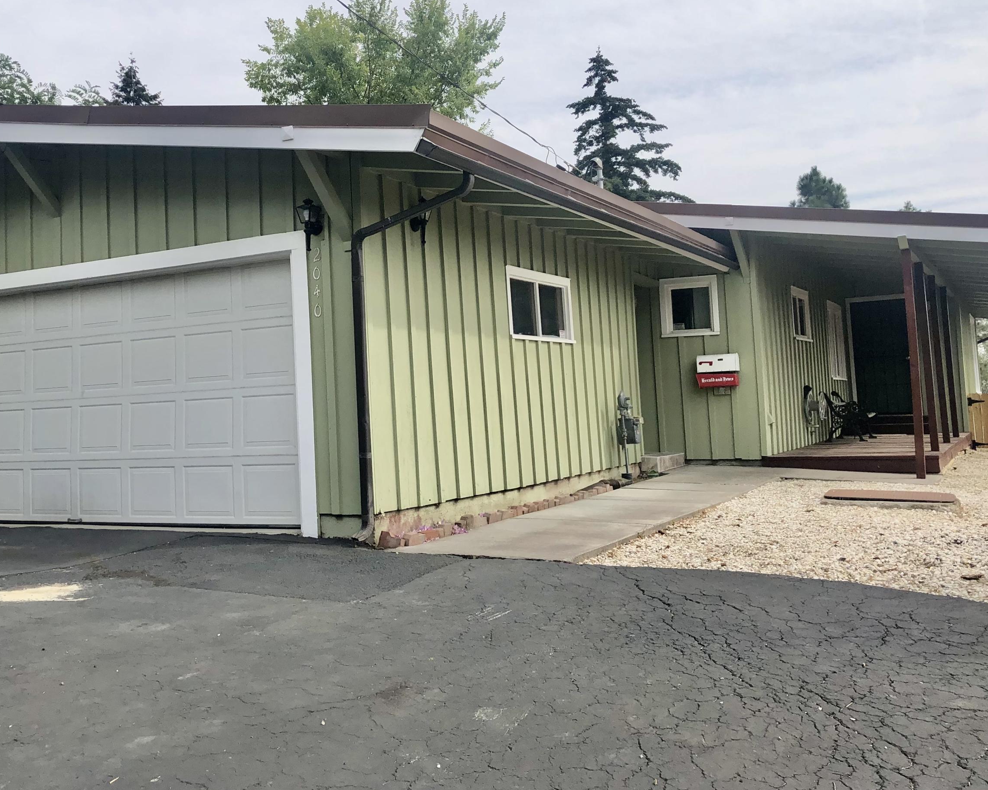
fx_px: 1053
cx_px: 390
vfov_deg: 41.0
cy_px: 326
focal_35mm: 36
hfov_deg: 49.9
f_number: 1.8
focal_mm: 4
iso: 20
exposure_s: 1/1946
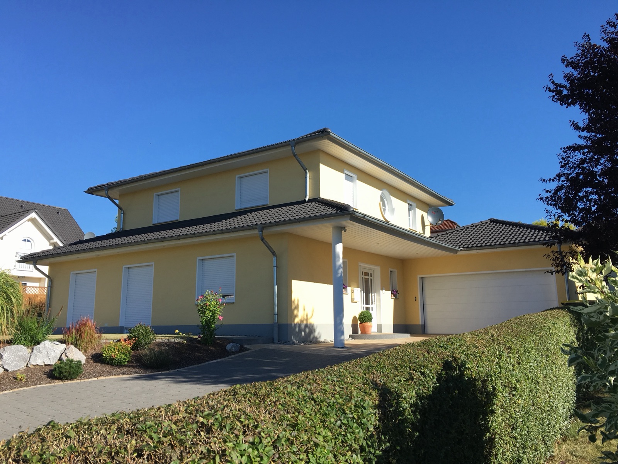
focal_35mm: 29
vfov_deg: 48.2
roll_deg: +0.3
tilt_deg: +10.1
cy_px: 232
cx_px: 309
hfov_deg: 61.7
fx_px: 518
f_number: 2.2
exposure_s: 1/962
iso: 25
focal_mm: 4.15
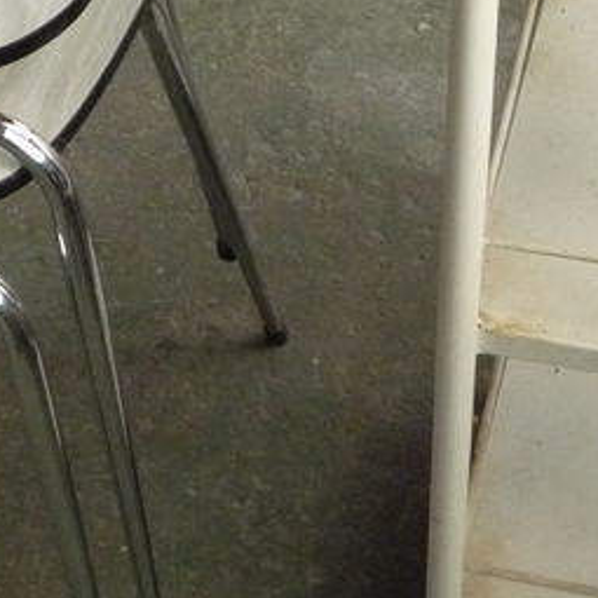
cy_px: 185
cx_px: 258
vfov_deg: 16.7
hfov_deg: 16.7
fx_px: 2033
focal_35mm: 104
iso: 400
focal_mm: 5.2
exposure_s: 1/500
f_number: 3.3
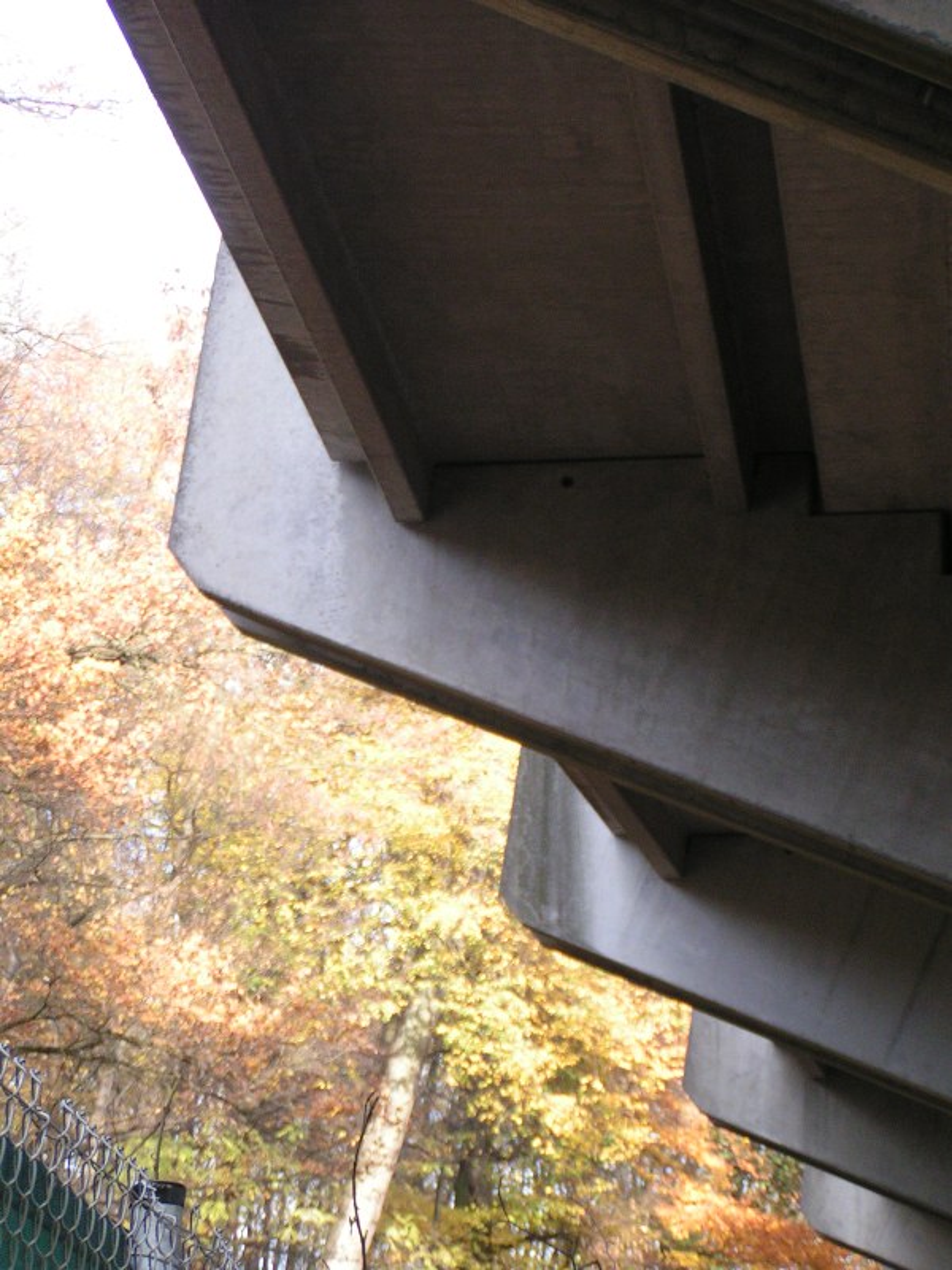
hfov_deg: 14.2
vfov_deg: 18.9
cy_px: 635
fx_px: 3814
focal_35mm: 104
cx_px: 476
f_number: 3.5
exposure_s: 1/160
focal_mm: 15.9
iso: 125
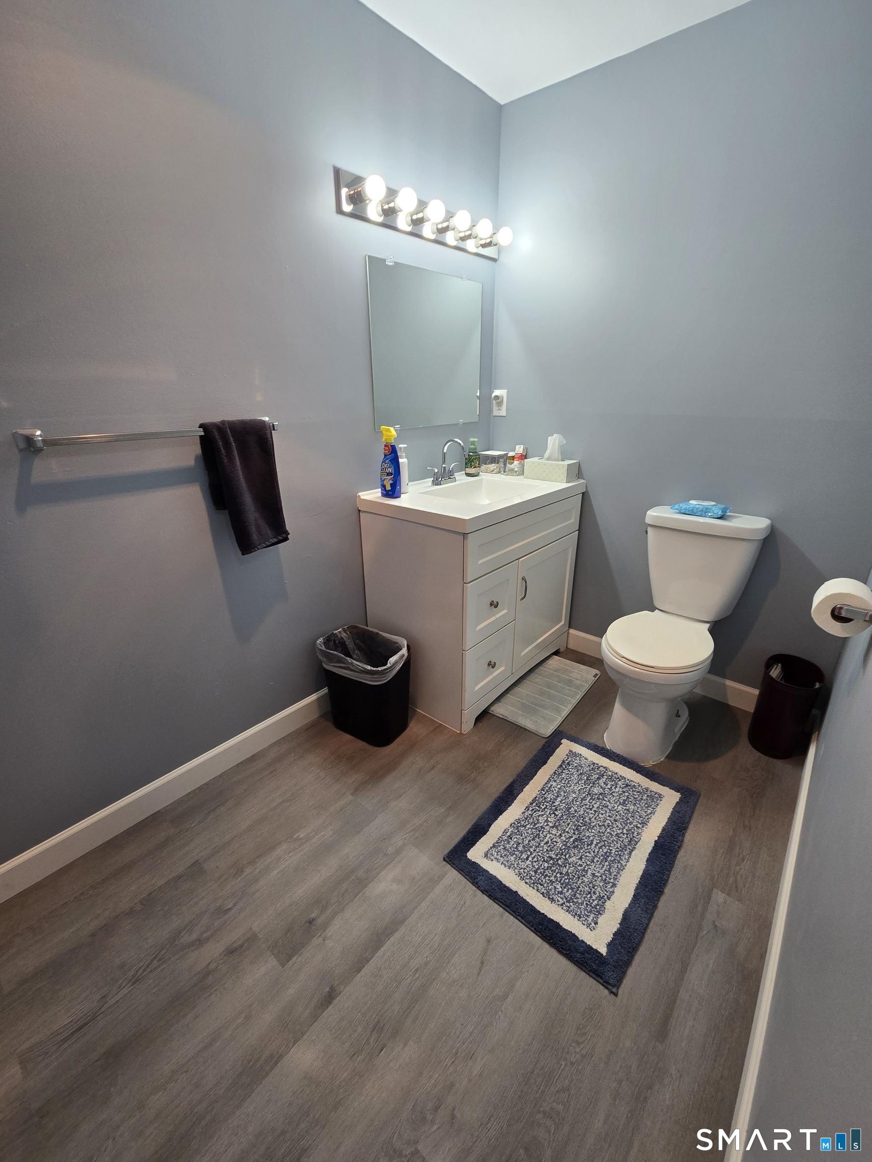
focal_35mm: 13
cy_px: 581
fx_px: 437
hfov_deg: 89.9
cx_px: 436
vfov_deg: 106.2
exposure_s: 1/60
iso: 64
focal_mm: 2.2
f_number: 2.2
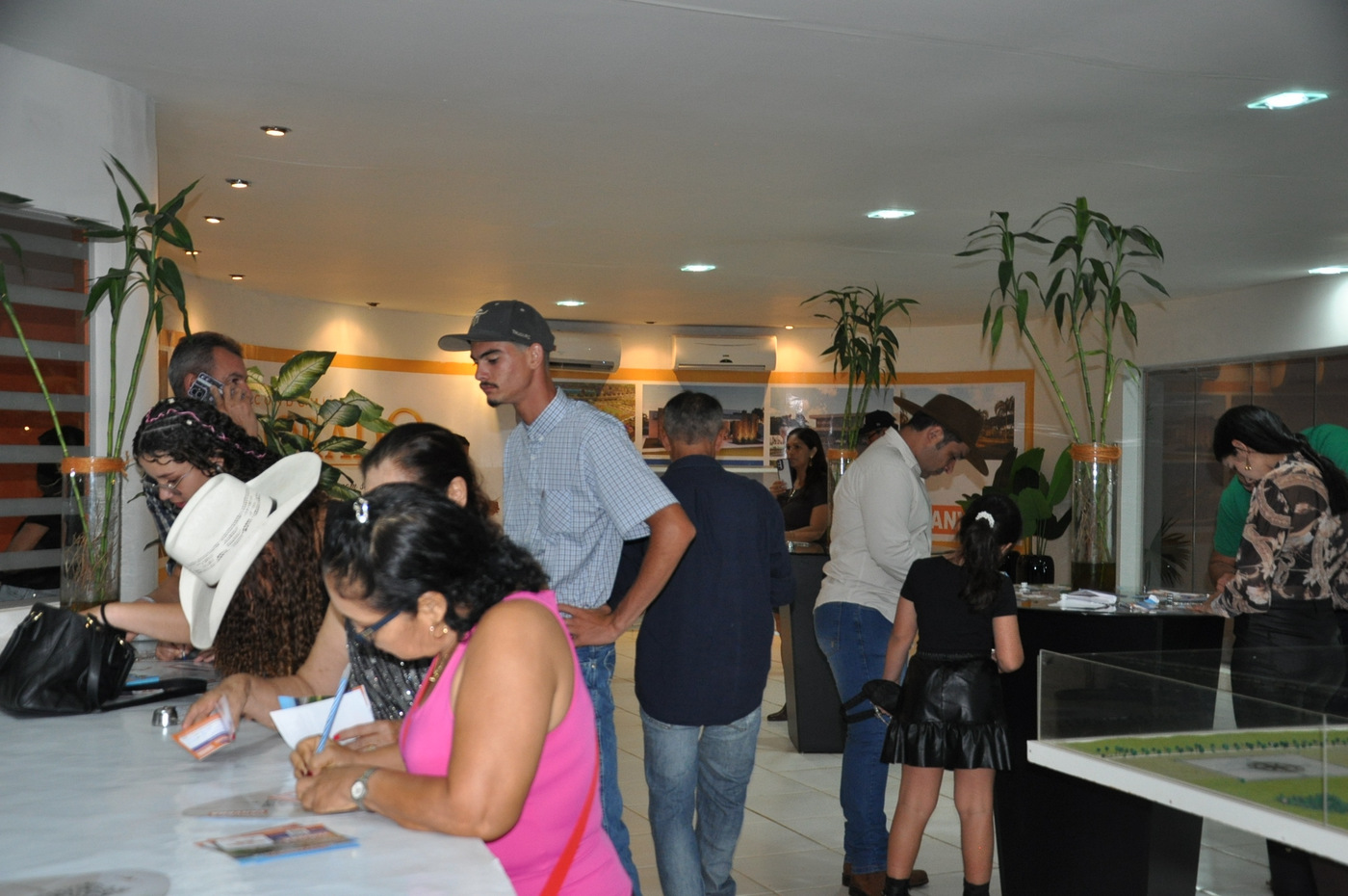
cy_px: 448
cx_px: 674
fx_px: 1571
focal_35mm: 42
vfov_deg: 31.8
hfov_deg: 46.4
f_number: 4
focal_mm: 28
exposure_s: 1/60
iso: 800
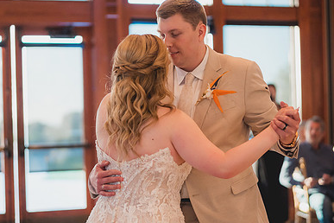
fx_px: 696
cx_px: 167
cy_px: 121
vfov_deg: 18.2
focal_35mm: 75
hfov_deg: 27.0
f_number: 1.4
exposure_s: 1/1250
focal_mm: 50
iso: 1250
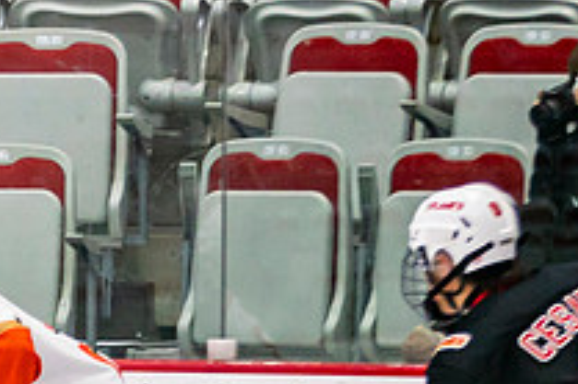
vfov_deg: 1.8
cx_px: -271
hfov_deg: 2.8
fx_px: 11968
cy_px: 668
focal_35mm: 746
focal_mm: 142
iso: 800
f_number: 2.8
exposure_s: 1/640
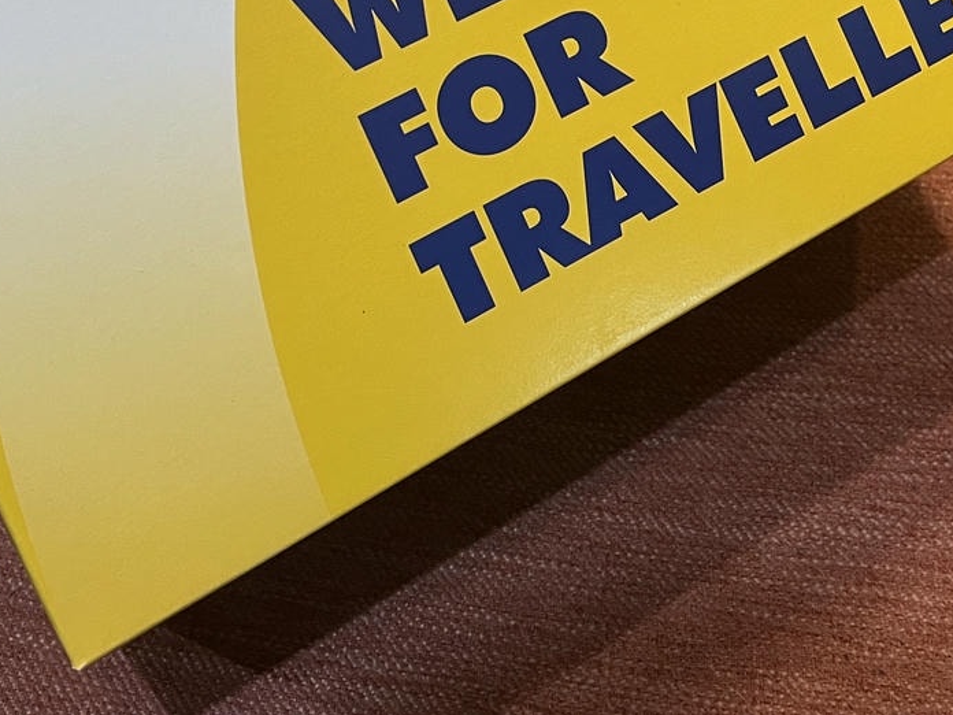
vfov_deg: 24.5
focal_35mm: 56
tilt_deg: -55.2
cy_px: -51
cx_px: 437
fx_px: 1542
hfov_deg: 34.3
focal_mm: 5.1
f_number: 1.6
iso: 200
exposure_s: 1/60
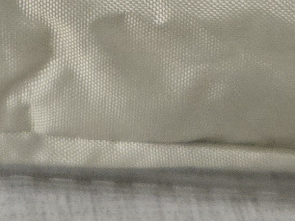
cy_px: -236
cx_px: 24
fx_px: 1440
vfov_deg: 8.3
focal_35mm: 169
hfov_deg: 11.6
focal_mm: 5.4
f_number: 1.8
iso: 1250
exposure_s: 1/100
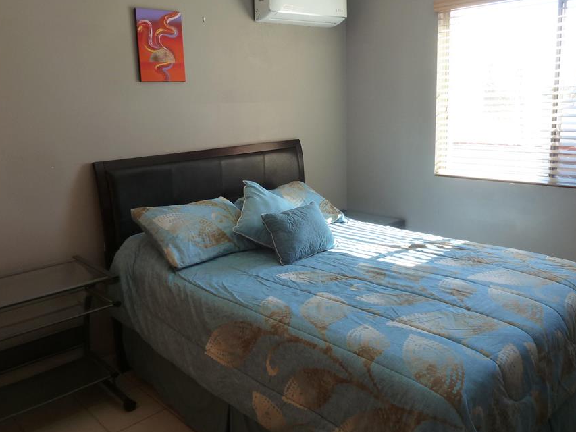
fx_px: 499
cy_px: 209
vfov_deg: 46.8
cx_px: 271
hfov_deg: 59.9
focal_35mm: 30
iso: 125
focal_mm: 4.1
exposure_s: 1/40
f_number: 3.3
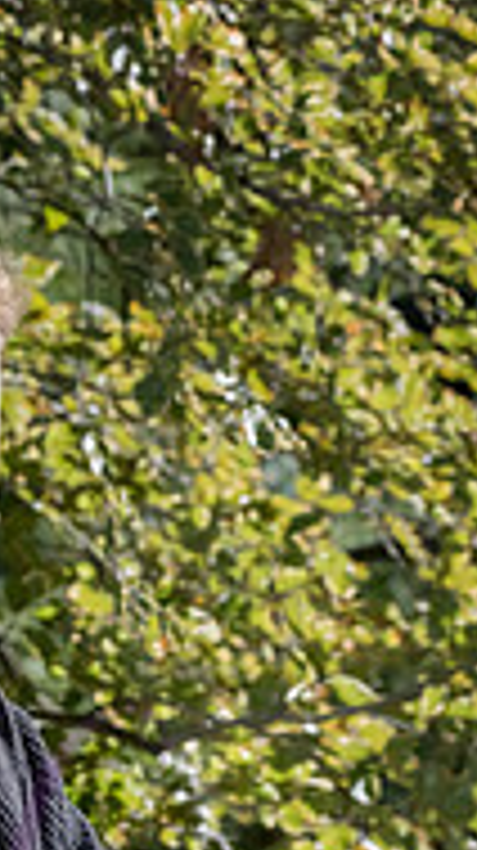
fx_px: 5904
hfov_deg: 4.6
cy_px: 774
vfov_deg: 8.2
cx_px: -94
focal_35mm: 262
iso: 800
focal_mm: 105
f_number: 10
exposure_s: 1/800
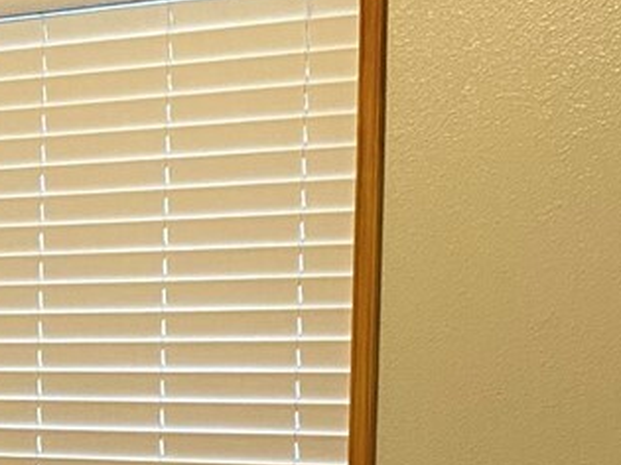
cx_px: -122
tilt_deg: -6.6
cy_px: 587
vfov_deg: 11.0
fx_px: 2367
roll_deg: -0.2
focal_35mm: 132
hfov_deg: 14.5
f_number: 1.8
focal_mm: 4.25
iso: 250
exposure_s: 1/60
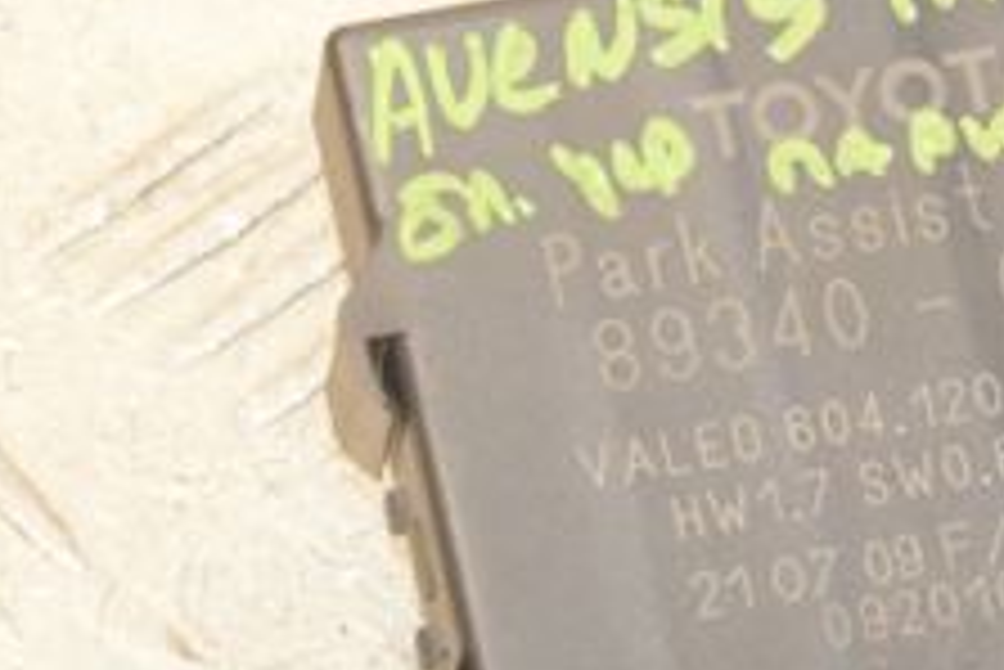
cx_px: 959
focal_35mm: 267
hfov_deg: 7.7
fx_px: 7451
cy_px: 414
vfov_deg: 5.2
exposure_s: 1/200
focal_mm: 62
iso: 1600
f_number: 7.1
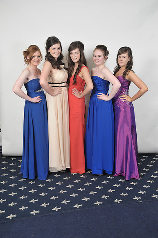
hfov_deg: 33.4
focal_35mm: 40
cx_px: 79
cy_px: 119
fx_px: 264
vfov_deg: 48.5
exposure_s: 1/160
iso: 1000
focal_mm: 40
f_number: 7.1
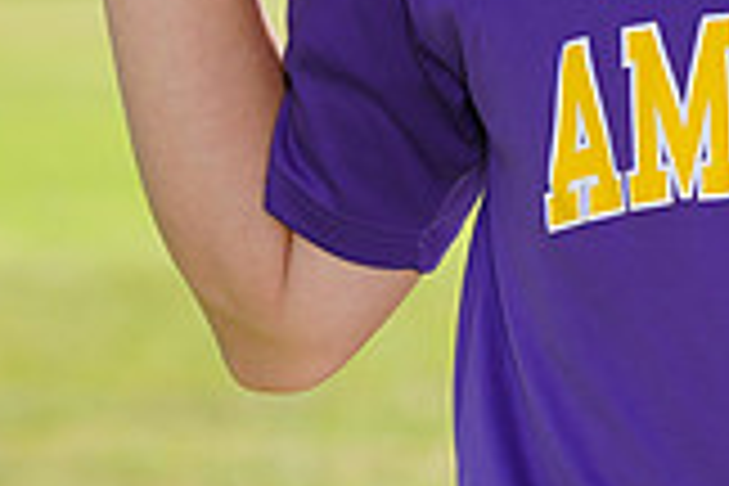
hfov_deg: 2.9
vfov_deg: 2.0
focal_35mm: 703
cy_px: -356
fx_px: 14235
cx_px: 752
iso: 100
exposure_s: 1/250
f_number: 7.1
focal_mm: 196
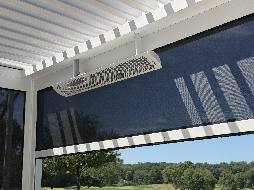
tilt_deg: +13.8
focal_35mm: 49
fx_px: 360
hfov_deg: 38.9
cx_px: 128
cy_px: 95
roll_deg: +2.0
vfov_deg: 29.7
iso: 64
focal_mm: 6.76
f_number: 1.78
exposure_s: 1/4329
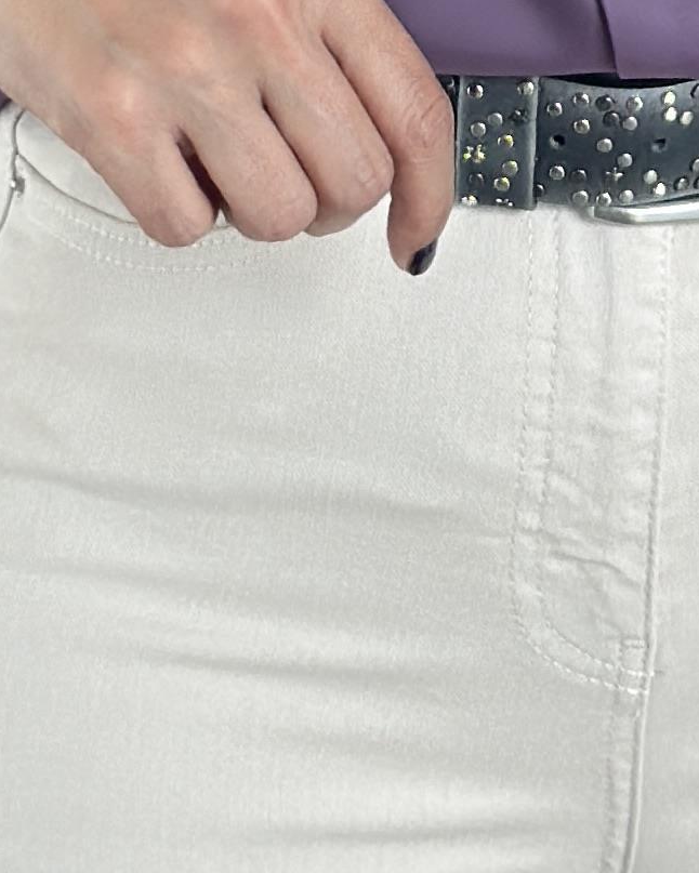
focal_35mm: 234
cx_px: 610
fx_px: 6049
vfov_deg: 8.0
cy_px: -728
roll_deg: +2.1
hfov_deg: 6.6
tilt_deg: -17.4
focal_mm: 6.86
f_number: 1.78
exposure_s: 1/116
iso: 125
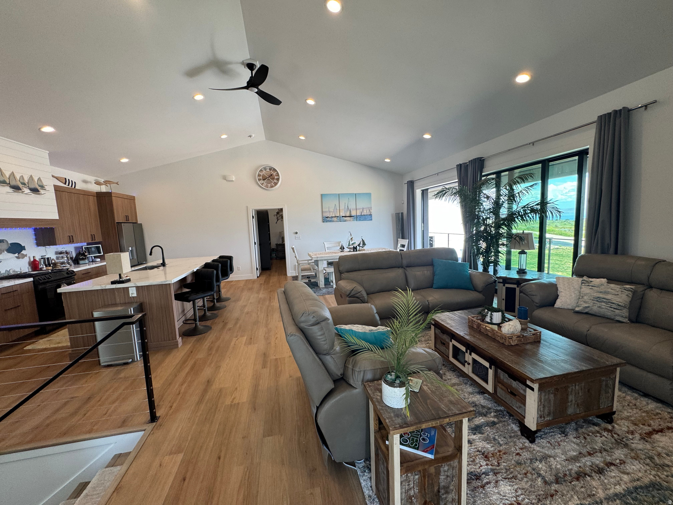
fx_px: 272
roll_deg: +2.9
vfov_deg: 85.7
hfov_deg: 102.1
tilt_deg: -5.7
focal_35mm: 14
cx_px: 336
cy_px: 252
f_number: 2.2
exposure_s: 1/120
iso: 80
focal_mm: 2.22
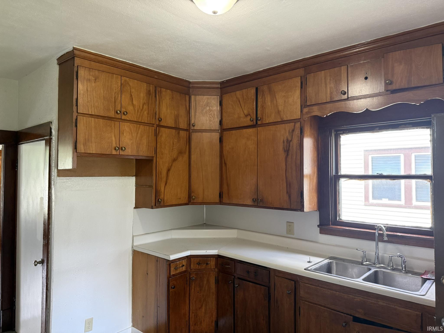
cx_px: 222
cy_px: 166
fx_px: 308
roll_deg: -0.3
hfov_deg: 71.6
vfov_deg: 56.8
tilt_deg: +2.4
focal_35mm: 24
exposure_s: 1/60
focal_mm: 6.76
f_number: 1.78
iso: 320
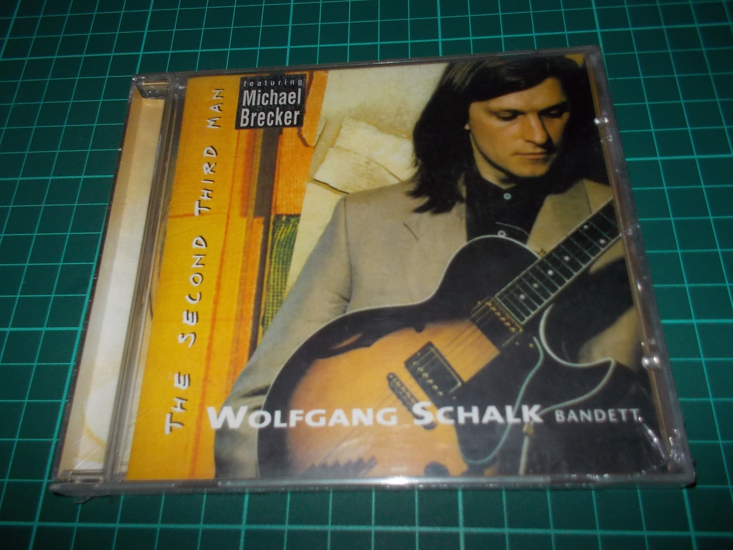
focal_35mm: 29
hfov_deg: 61.7
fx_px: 614
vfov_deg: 48.2
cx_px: 366
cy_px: 275
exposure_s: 1/30
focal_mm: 4.1
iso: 200
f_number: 3.3
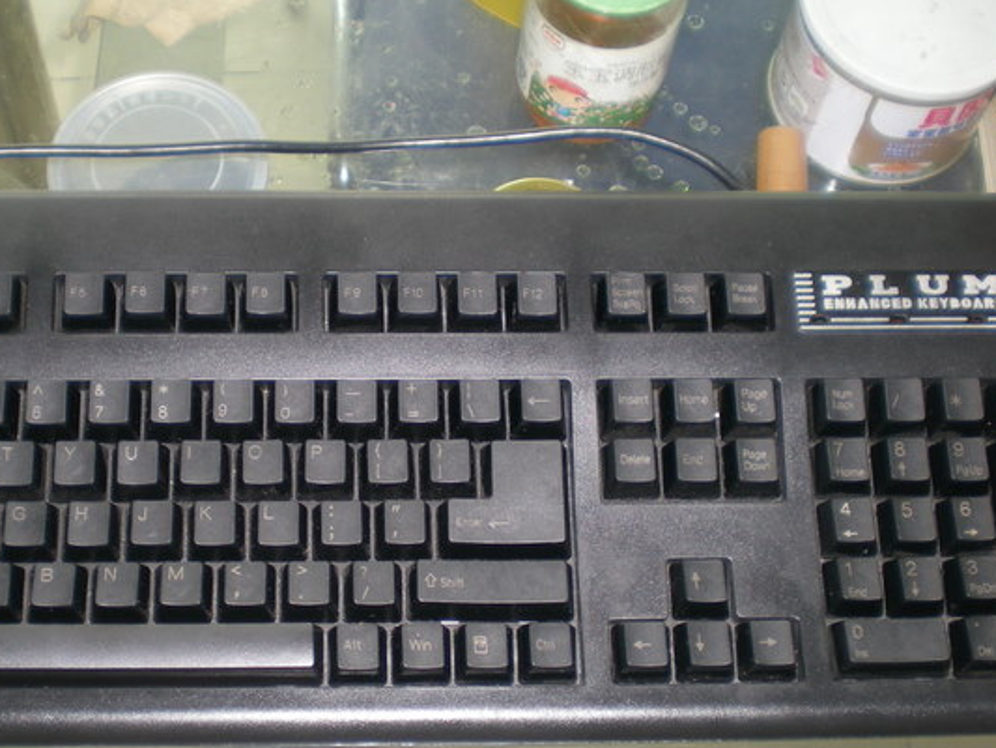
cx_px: 364
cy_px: 410
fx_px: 1640
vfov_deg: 25.7
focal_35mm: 57
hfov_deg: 33.6
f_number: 3.1
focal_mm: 6.3
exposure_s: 1/30
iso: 50
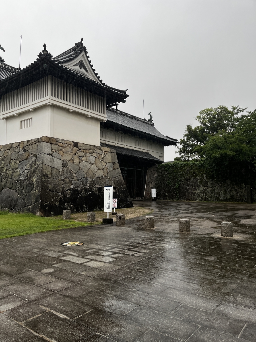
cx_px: 128
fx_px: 256
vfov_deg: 67.3
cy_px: 171
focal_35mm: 26
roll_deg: +2.7
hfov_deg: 53.1
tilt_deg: +6.0
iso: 32
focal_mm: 5.1
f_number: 1.6
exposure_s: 1/122
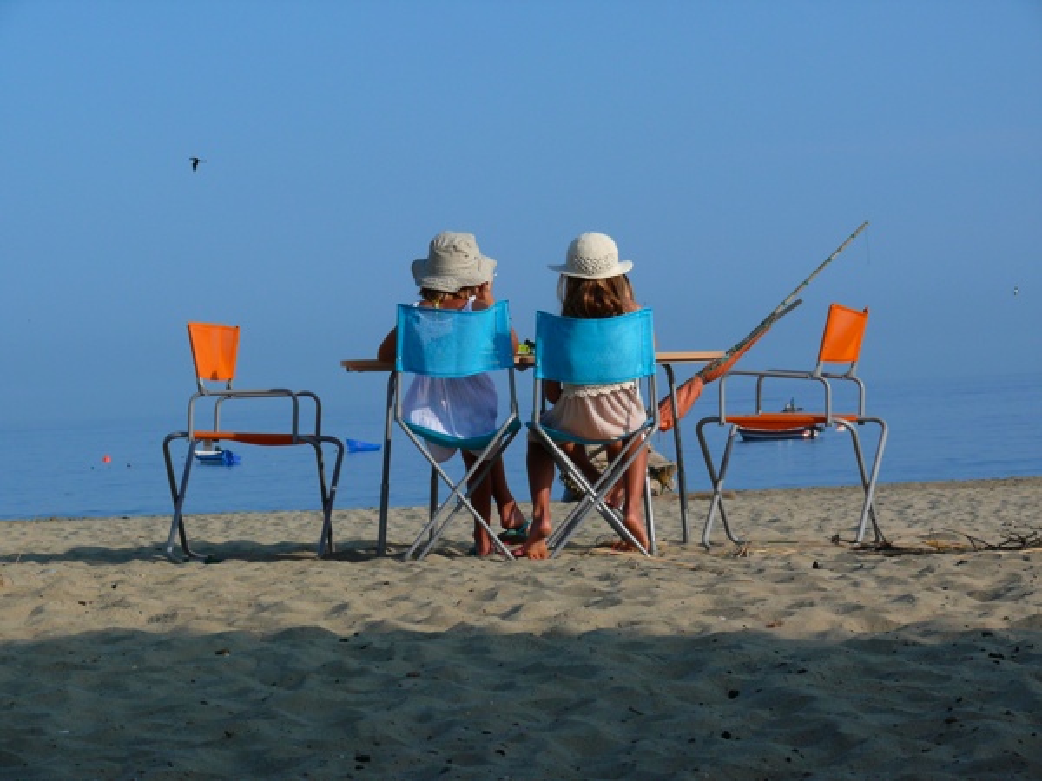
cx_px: 521
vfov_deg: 11.0
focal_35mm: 135
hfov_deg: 14.6
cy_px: 390
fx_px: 4064
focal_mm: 28.6
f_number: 6.3
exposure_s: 1/500
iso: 100
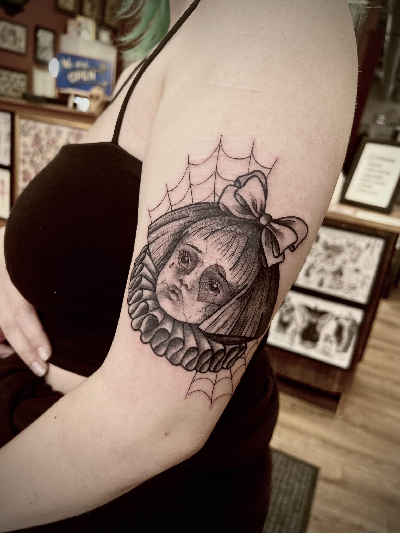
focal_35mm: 26
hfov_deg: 53.1
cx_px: 200
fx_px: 401
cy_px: 266
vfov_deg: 67.3
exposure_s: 1/70
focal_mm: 5.7
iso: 125
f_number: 1.5
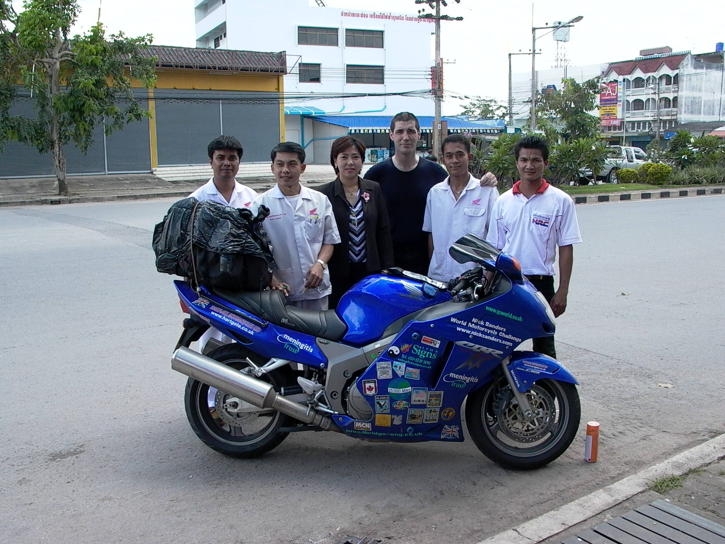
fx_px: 691
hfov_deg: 55.4
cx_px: 362
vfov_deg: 42.9
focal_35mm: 33
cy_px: 272
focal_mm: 7.45
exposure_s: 1/301
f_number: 4.11
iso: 100
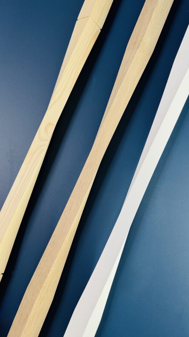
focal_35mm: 27
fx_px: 241
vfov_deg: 69.9
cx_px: 81
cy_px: 165
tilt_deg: -85.5
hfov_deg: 42.8
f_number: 1.78
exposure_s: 1/60
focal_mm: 6.76
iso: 320
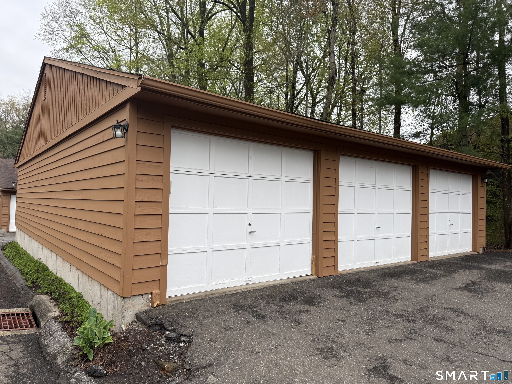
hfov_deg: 71.6
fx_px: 355
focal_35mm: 24
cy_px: 192
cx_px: 256
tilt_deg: +1.8
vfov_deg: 56.8
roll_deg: -1.6
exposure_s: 1/543
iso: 80
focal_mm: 6.76
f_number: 1.78
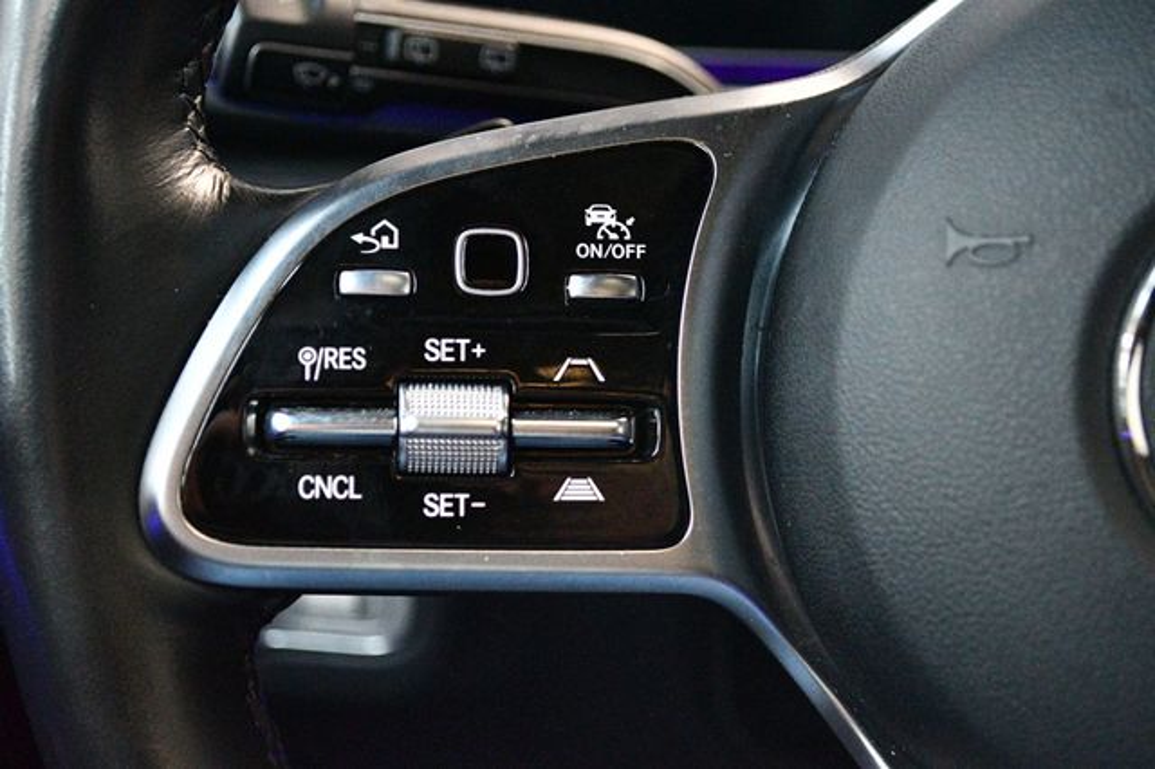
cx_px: 578
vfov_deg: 22.6
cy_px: 384
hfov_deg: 33.4
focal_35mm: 60
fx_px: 1924
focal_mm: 40
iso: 11400
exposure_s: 1/60
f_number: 5.3
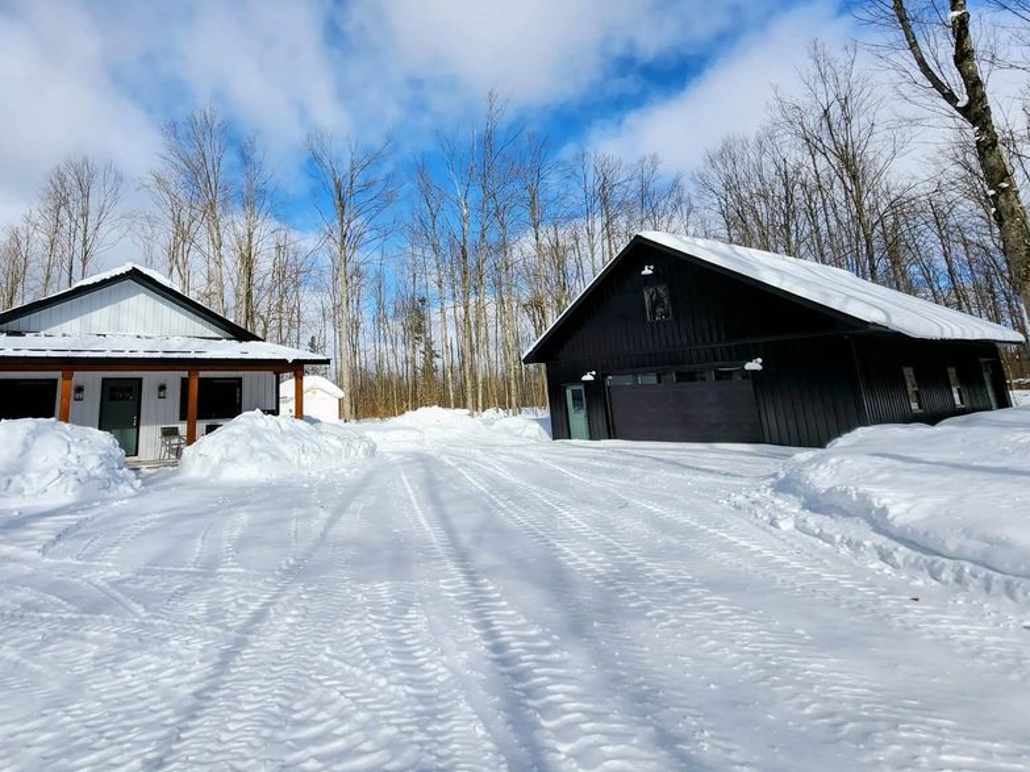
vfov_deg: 73.1
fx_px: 506
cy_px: 276
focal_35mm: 17
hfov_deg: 89.1
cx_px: 381
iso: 50
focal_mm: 2.2
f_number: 2.2
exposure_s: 1/2730
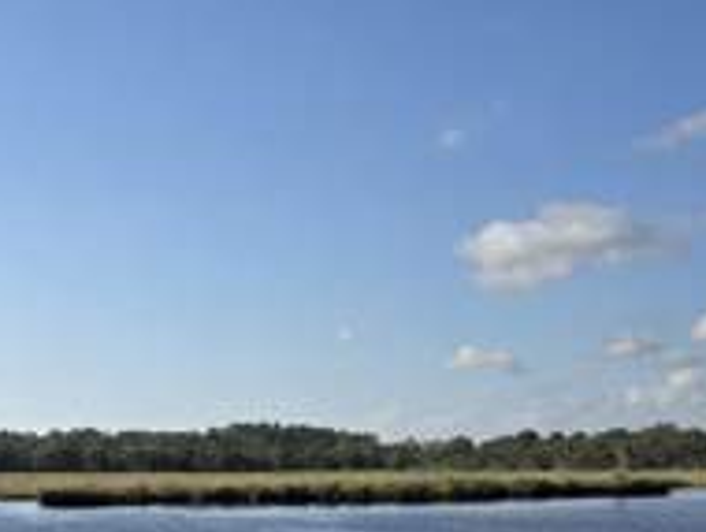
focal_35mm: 58
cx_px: 156
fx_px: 1184
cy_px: 590
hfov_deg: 32.4
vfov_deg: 23.7
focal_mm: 5.4
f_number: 1.8
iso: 25
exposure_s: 1/2277
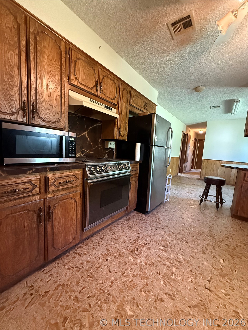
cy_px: 165
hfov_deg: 85.7
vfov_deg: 102.1
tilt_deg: -6.3
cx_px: 124
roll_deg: -3.3
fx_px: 134
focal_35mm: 14
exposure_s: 1/60
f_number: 2.2
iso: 1250
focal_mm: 2.22
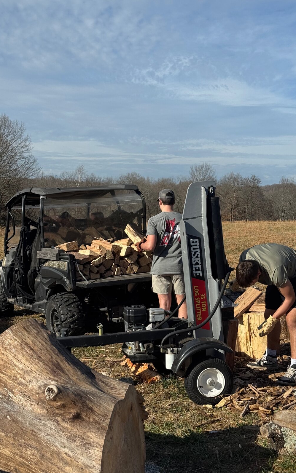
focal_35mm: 51
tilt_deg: -4.0
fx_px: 658
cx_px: 144
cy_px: 236
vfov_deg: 39.6
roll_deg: -0.3
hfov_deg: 25.4
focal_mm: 6.76
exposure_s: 1/5848
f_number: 1.78
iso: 64
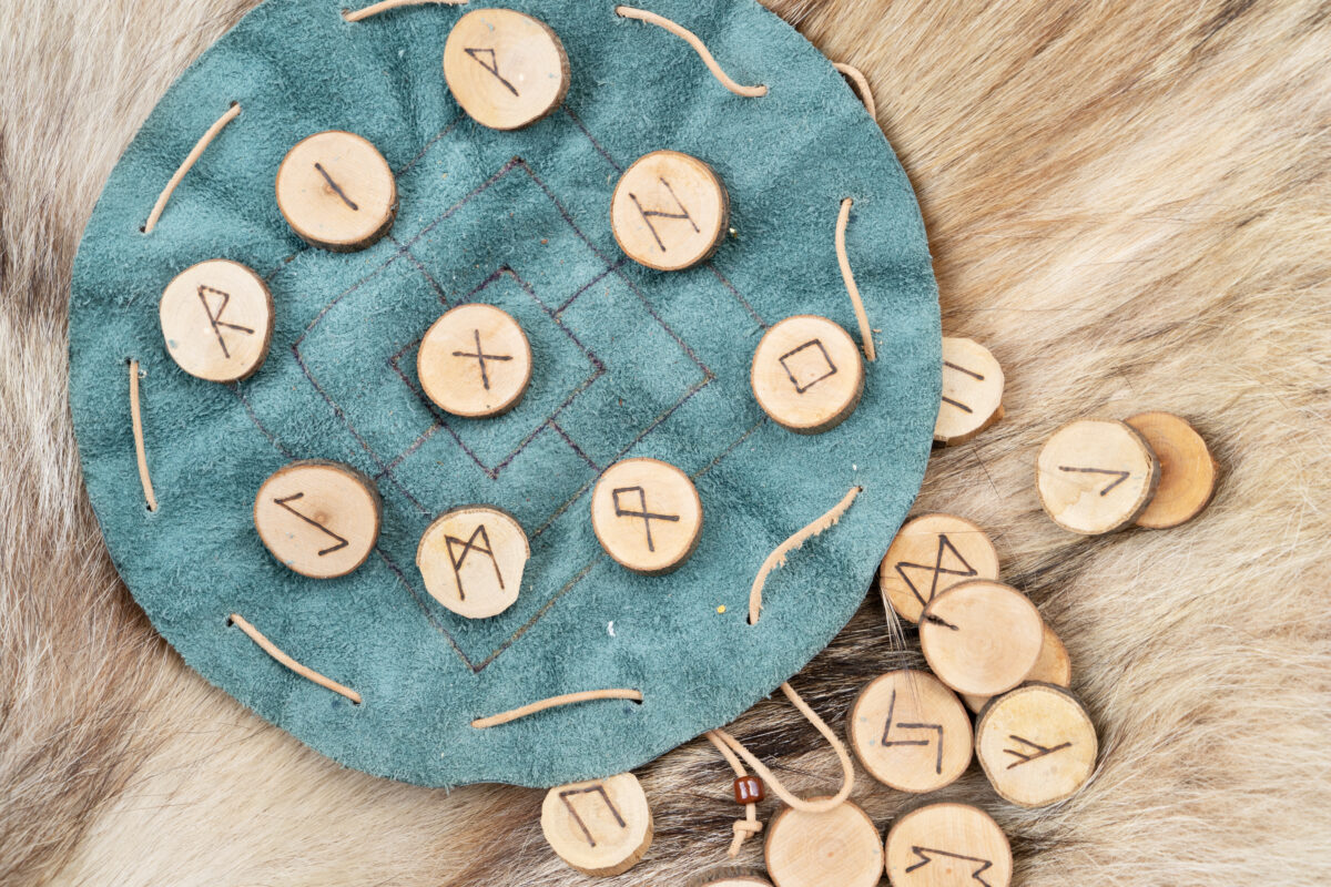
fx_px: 1627
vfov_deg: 30.5
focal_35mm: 44
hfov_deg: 44.5
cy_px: 444
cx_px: 666
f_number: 10
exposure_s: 1/60
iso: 500
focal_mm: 44
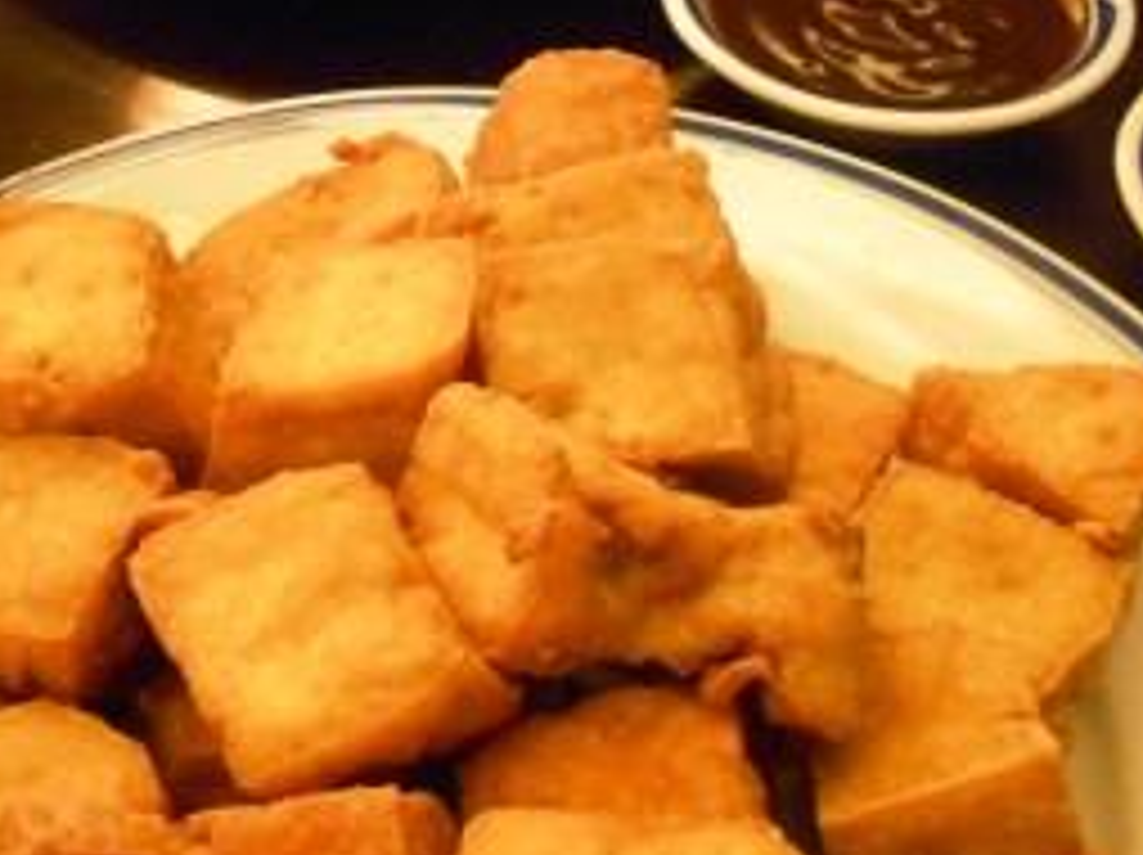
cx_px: 464
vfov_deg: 27.5
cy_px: 418
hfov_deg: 36.1
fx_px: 1748
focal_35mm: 53
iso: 800
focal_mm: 5.3
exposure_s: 1/10
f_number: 3.8
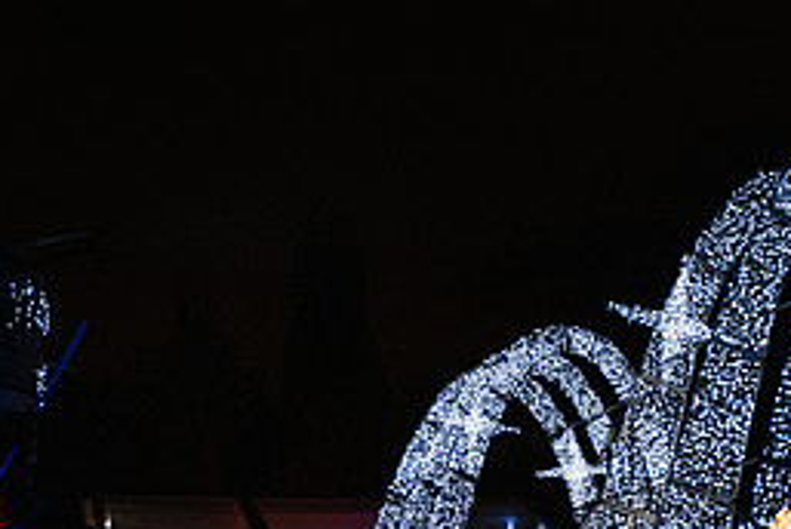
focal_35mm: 74
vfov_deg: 18.5
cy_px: 303
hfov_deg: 27.2
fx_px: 1628
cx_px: 485
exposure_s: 1/40
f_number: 2.8
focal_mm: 15.7
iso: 200
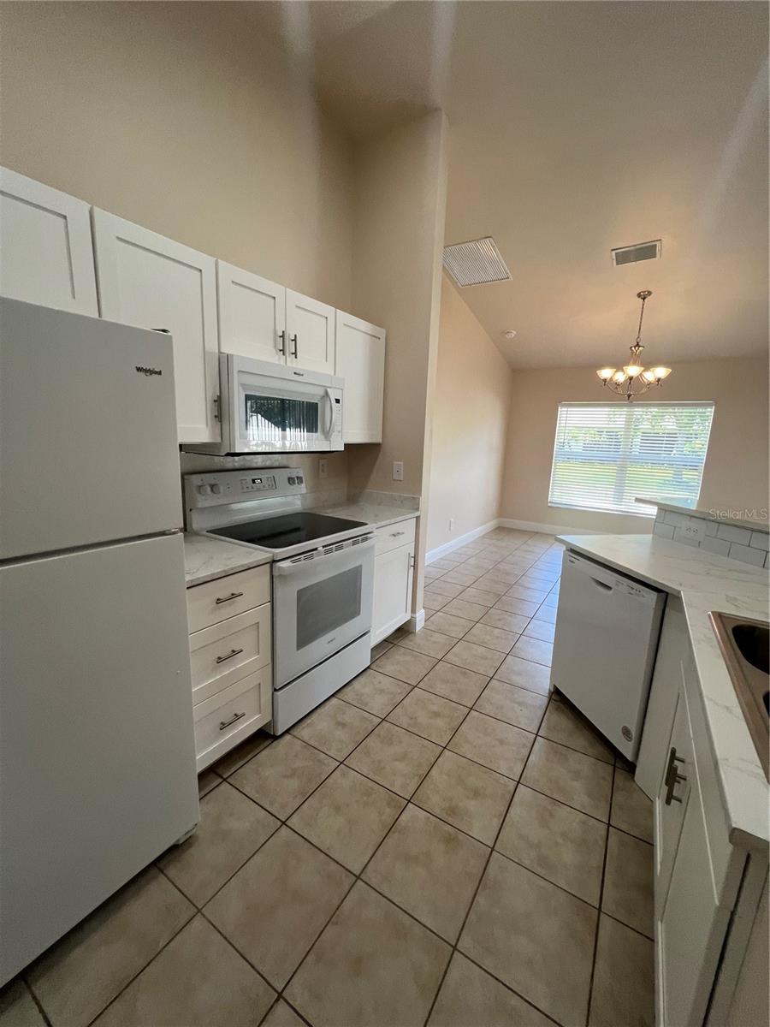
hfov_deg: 89.9
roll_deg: -1.3
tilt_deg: -10.6
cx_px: 385
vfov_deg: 106.2
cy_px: 514
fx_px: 386
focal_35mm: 13
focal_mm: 1.57
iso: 200
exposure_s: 1/120
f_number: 1.8
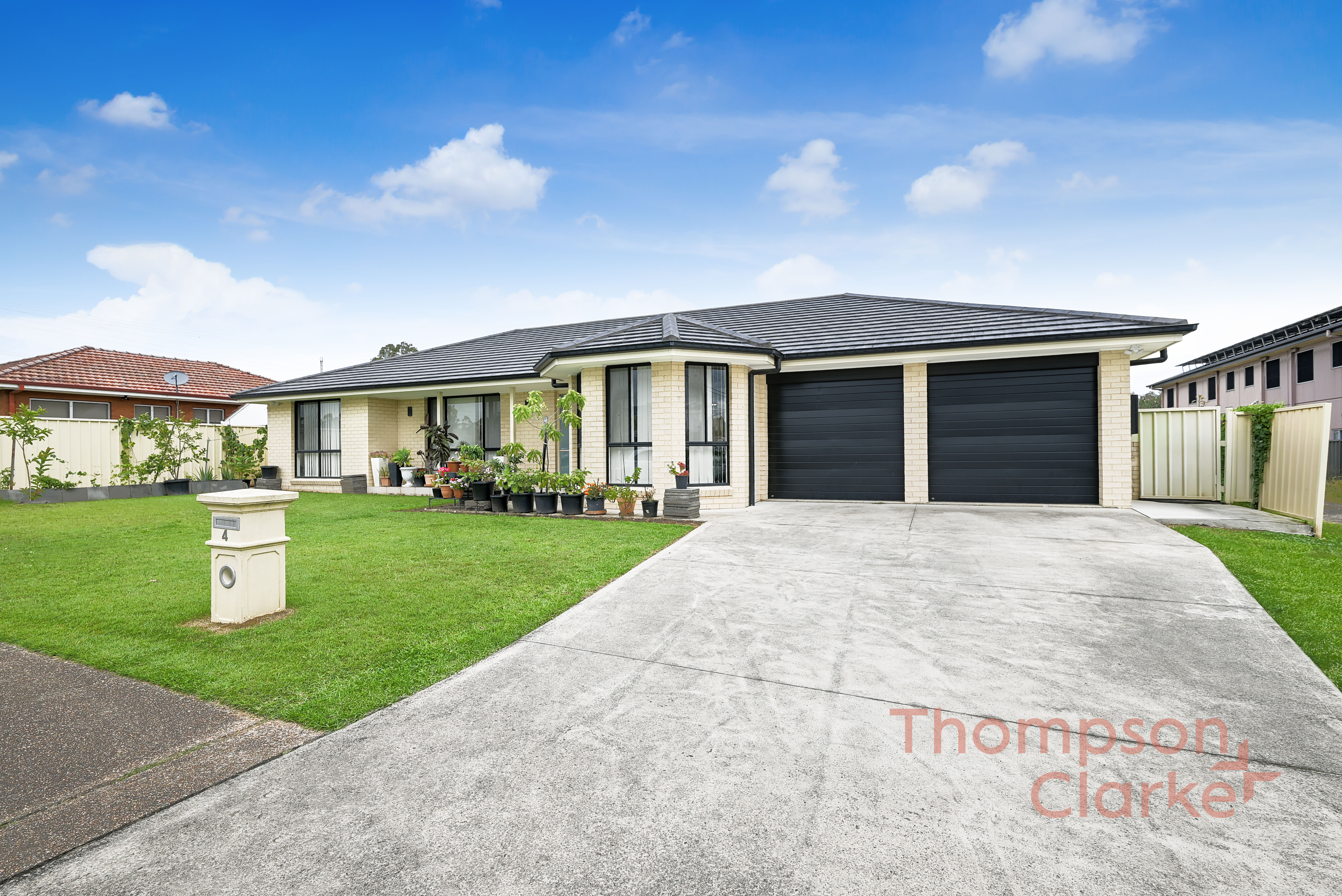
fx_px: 597
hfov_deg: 96.7
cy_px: 448
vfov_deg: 73.8
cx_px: 671
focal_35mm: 16
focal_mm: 16
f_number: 7.1
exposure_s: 1/320
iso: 100
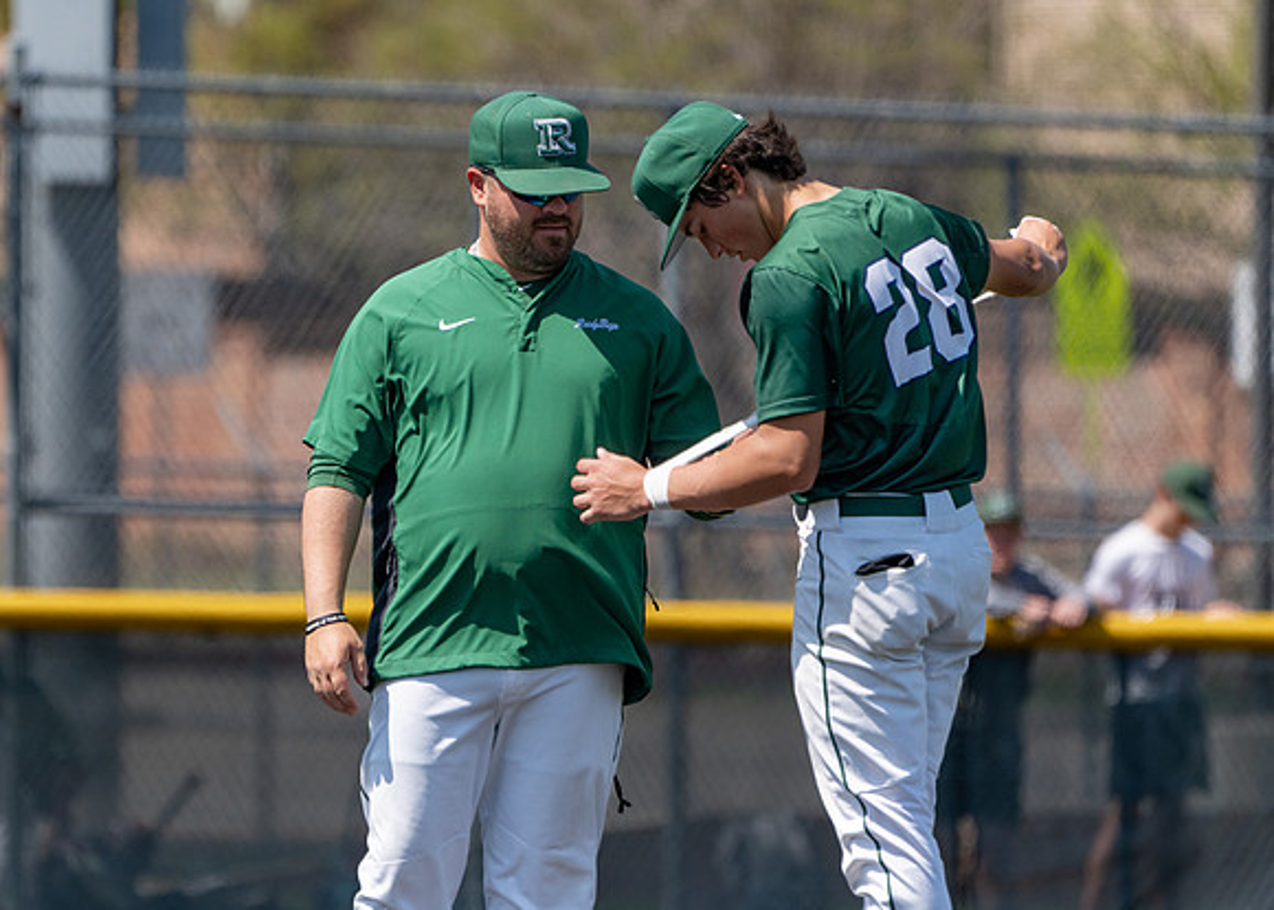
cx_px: 523
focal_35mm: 648
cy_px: 411
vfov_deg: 2.2
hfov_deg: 3.1
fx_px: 23424
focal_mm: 560
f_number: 8
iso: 640
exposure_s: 1/2000
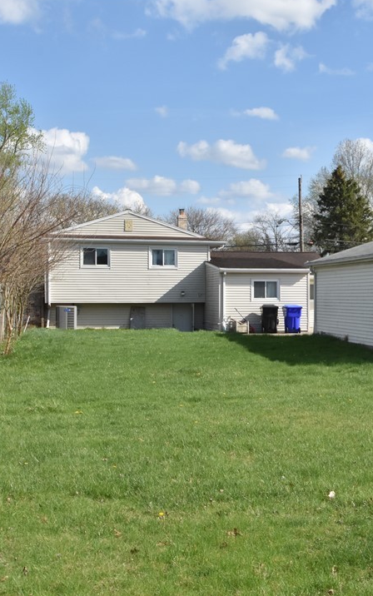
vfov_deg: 39.6
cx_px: 342
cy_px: 296
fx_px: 829
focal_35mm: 51
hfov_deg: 24.6
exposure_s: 1/640
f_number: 13
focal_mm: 22
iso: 400
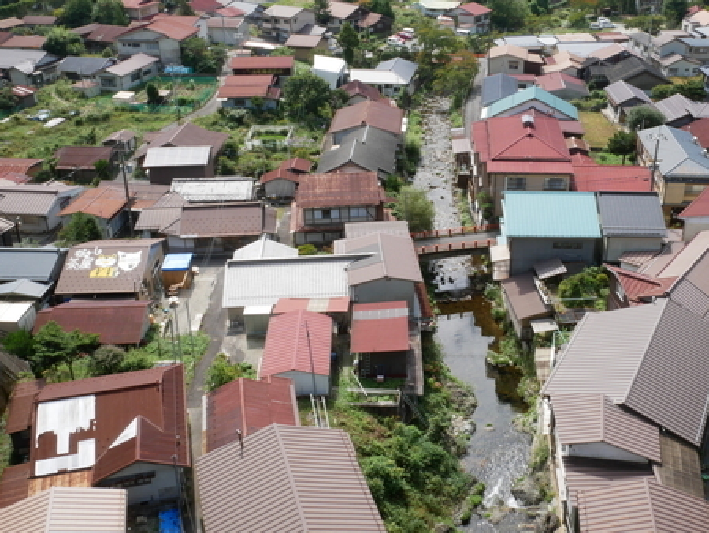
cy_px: 215
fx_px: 820
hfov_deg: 46.7
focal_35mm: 40
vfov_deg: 35.9
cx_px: 399
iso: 200
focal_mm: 15
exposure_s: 1/30
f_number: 22
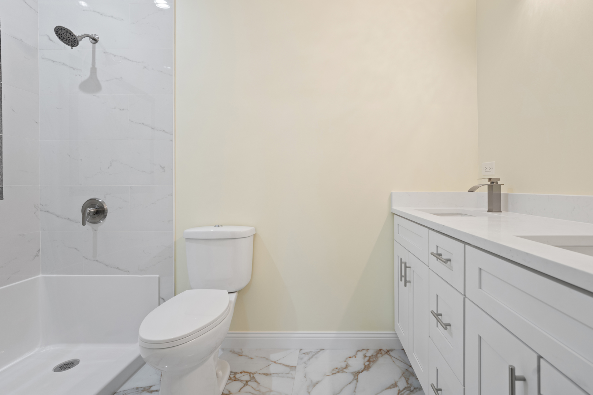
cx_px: 296
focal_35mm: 24
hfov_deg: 73.7
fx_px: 395
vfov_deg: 53.1
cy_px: 198
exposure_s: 1/6
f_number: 9
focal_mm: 24
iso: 250
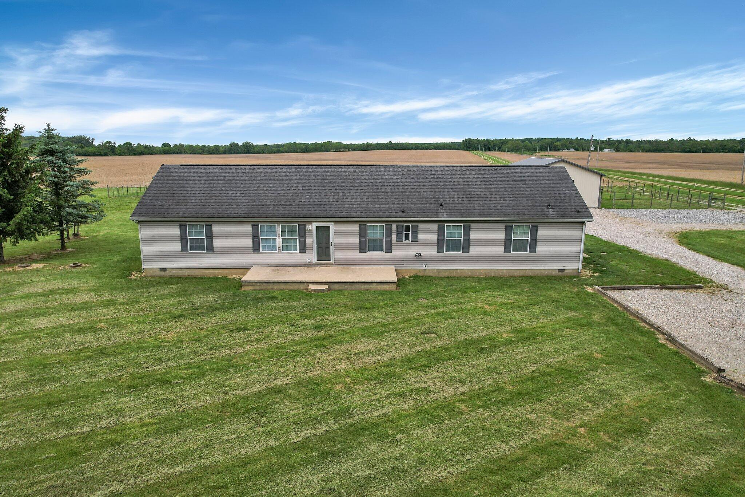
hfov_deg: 78.6
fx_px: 455
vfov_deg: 57.2
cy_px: 248
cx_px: 372
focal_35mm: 22
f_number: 2.8
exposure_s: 1/2500
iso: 120
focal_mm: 8.38
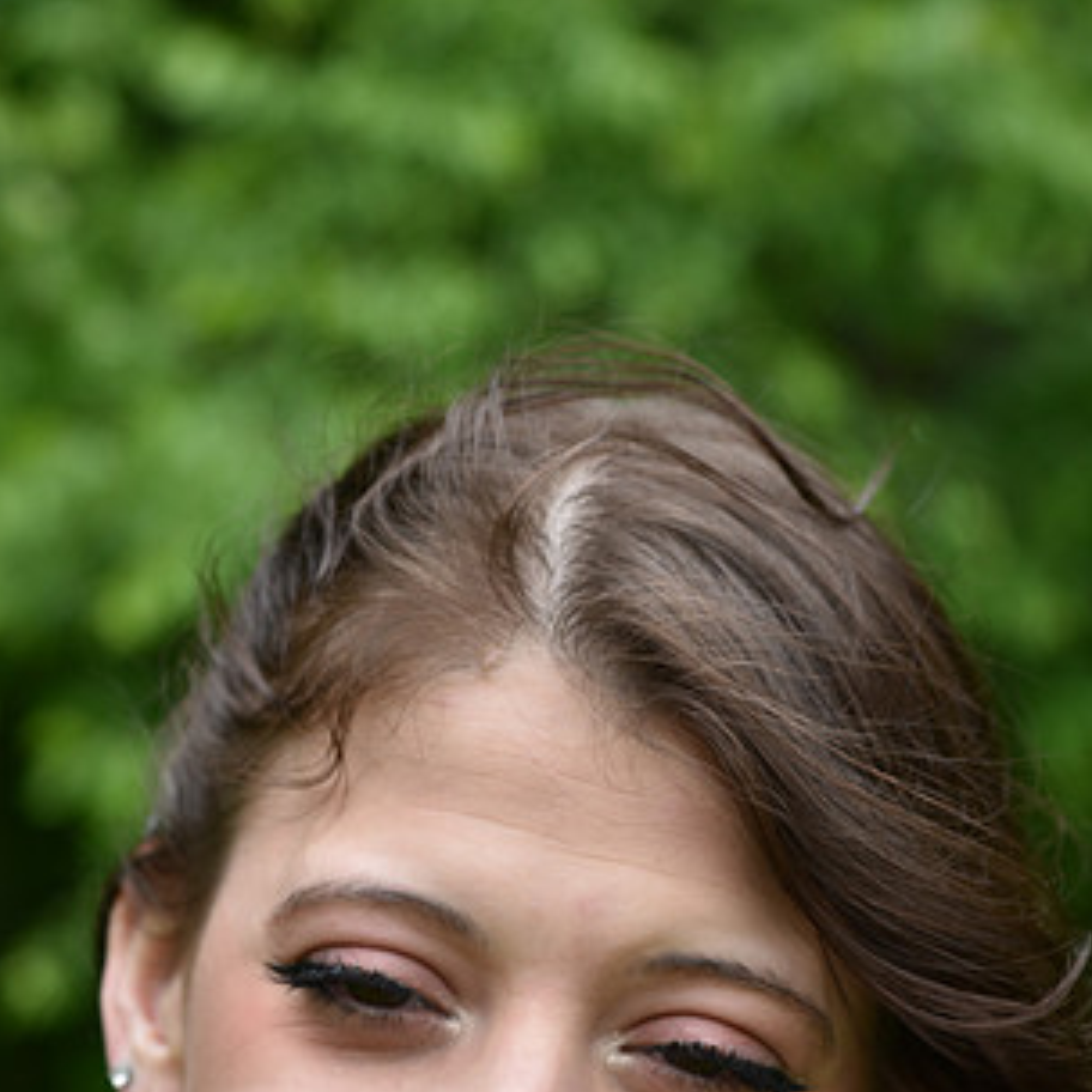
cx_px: 537
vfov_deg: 12.6
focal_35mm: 138
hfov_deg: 12.7
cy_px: 966
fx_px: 4925
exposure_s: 1/200
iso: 200
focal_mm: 85
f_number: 6.3
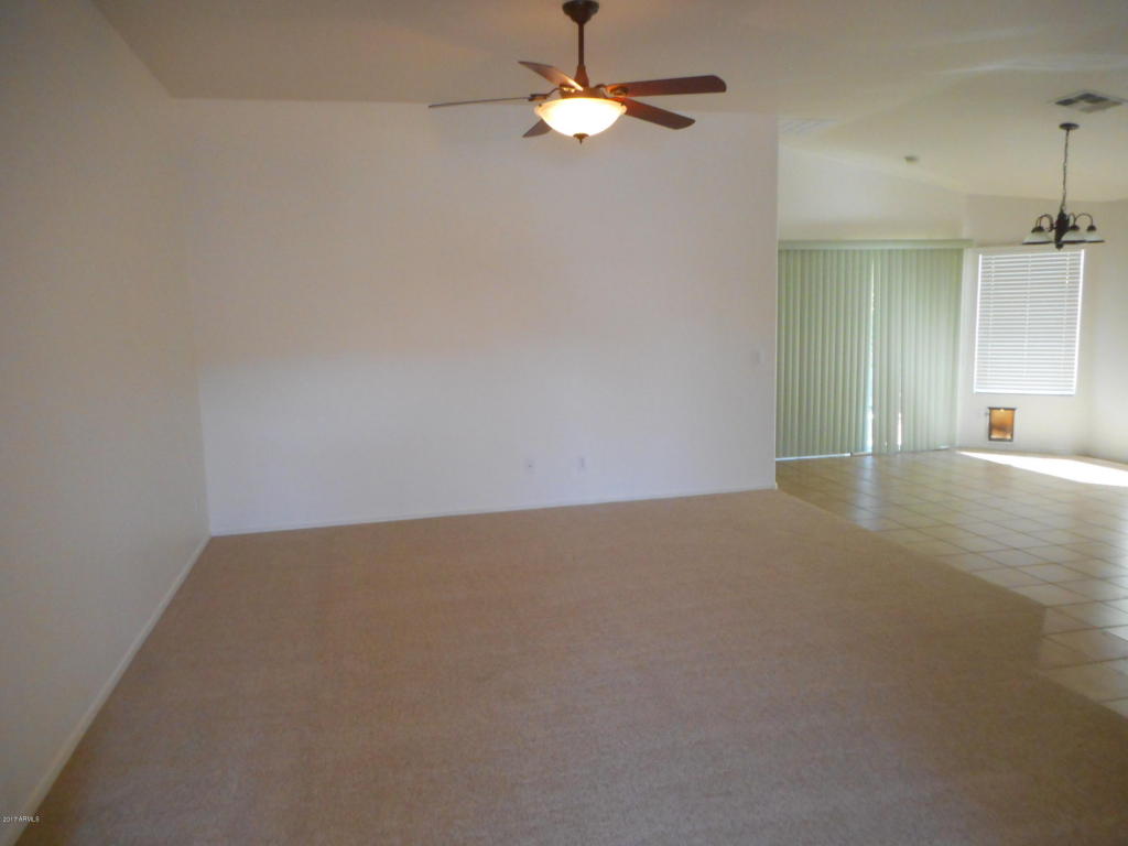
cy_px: 423
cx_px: 564
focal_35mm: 25
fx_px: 815
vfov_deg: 54.9
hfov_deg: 69.4
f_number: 3.7
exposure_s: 1/30
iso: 320
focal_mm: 4.5
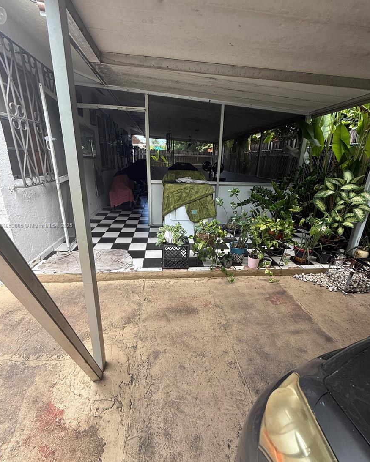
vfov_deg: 96.8
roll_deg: -1.7
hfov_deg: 84.1
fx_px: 205
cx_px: 185
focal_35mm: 15
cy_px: 226
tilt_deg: -18.3
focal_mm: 2.22
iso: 100
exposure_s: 1/99
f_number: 2.2
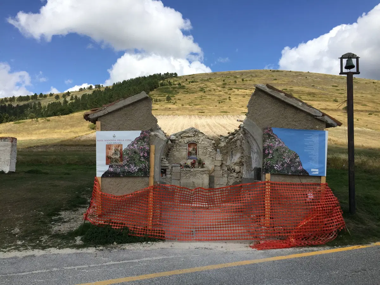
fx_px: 318
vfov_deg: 48.2
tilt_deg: +3.1
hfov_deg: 61.7
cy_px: 142
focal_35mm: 29
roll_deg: -2.9
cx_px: 190
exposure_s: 1/1980
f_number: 2.2
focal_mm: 4.15
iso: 32
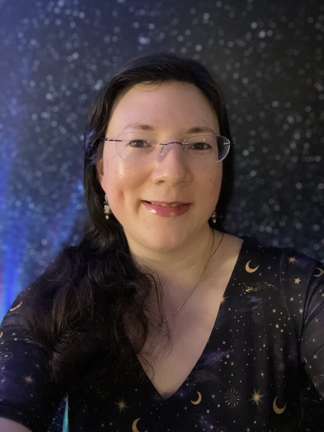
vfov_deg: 60.0
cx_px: 162
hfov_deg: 46.8
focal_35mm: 30
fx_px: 374
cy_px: 216
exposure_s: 1/28
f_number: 2.2
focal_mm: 2.71
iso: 800
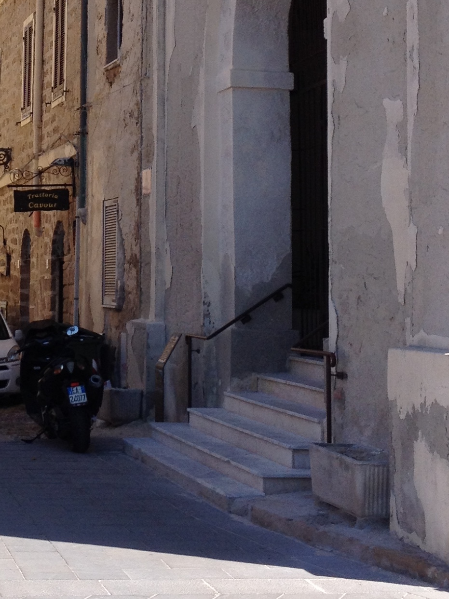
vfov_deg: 21.1
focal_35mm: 92
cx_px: 35
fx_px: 1592
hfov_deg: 15.8
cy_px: 127
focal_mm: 4.28
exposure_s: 1/1381
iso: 50
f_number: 2.4
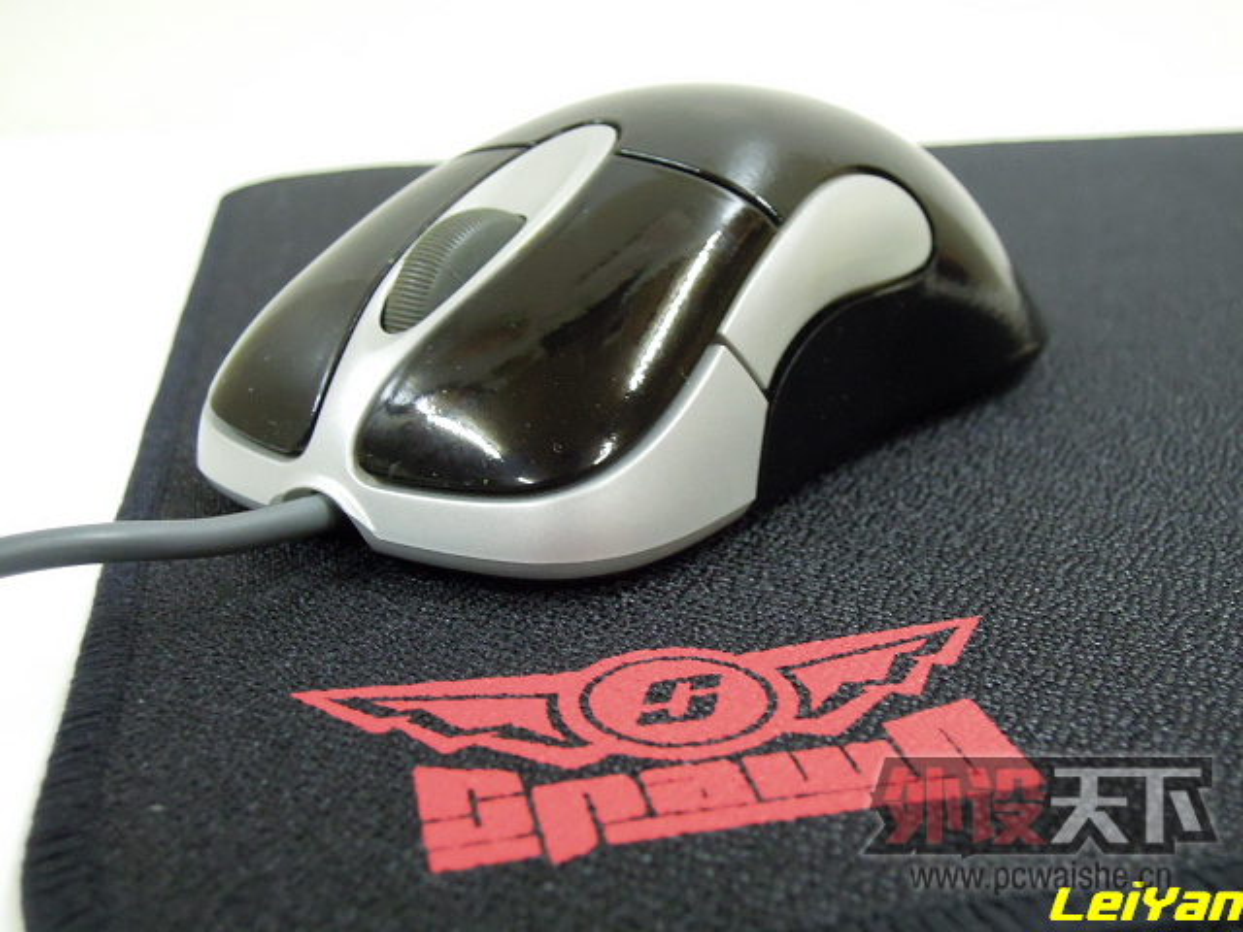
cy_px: 466
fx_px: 1616
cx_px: 622
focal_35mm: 45
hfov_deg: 42.1
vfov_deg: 32.2
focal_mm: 8.1
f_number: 3.5
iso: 720
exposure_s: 1/13
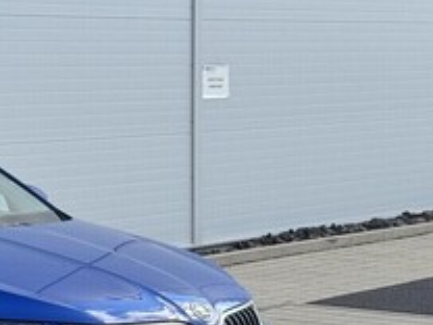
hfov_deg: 14.8
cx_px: -133
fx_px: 1589
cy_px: 316
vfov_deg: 11.6
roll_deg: +2.0
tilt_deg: -5.5
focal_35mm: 127
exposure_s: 1/2179
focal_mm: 6.76
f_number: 1.78
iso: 64
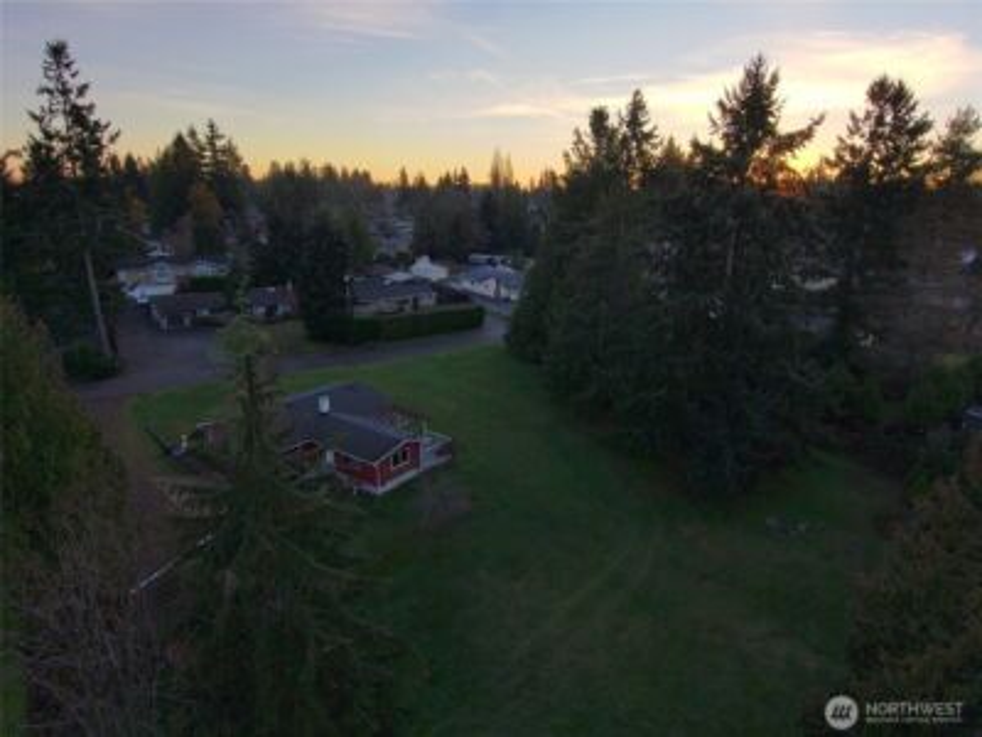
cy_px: 368
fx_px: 596
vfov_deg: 63.4
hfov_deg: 79.0
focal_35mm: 21
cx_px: 491
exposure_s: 1/192
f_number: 2.8
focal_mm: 3.7
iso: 100
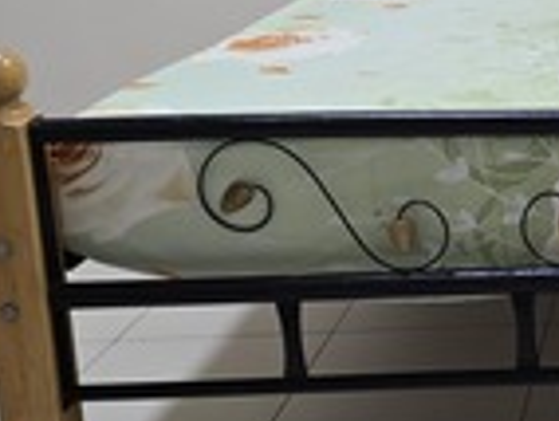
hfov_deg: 23.6
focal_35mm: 74
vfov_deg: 19.5
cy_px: 22
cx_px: 703
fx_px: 1197
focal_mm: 6.3
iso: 500
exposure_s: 1/100
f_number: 1.7
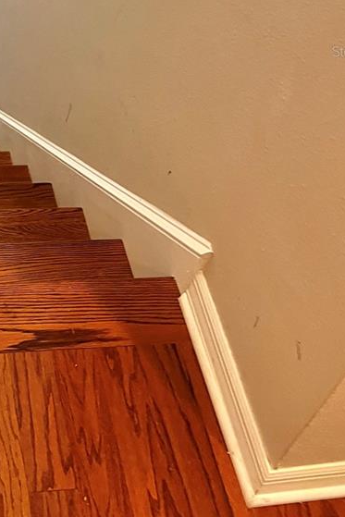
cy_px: 51
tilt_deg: -44.5
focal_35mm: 58
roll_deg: -11.1
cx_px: -18
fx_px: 833
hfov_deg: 22.3
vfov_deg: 32.7
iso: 200
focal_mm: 5.7
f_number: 1.5
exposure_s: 1/60
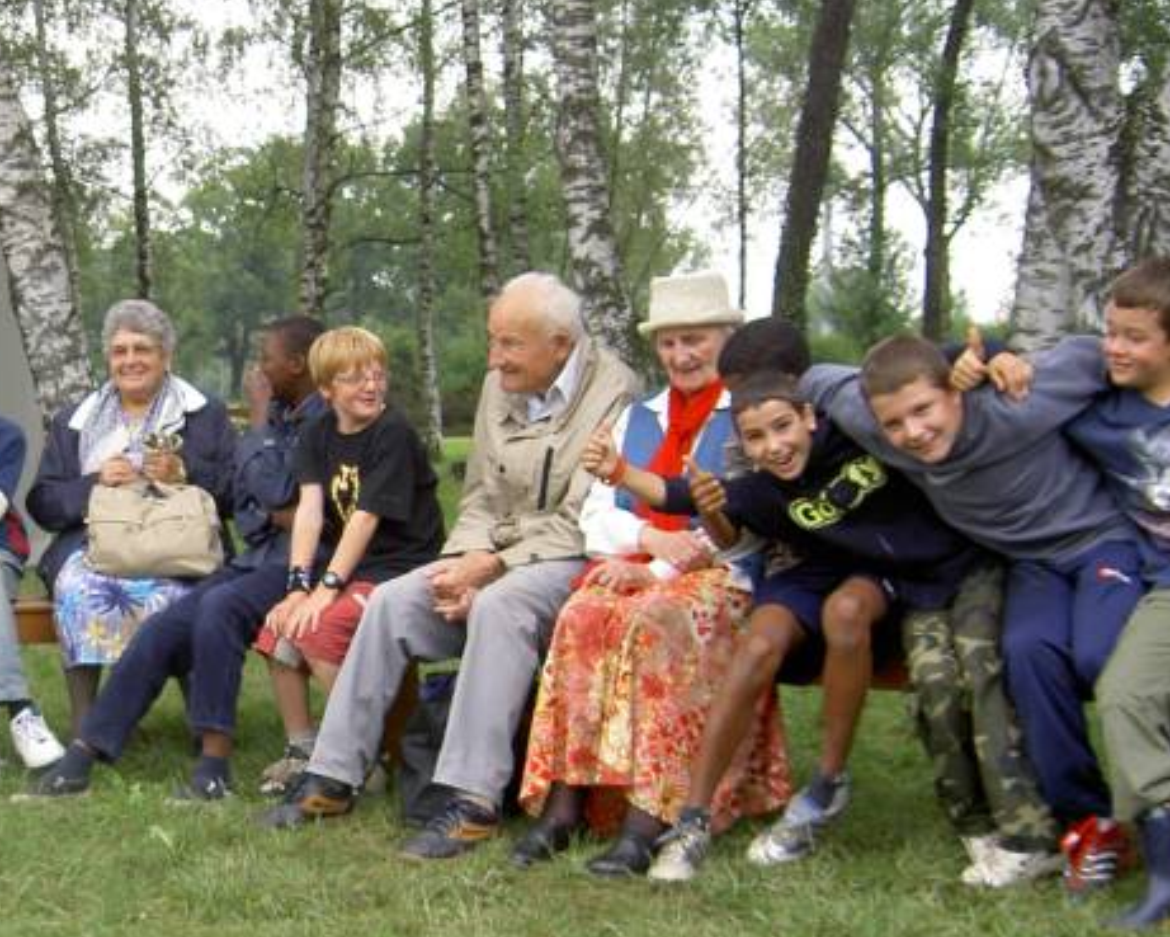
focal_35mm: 66
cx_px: 162
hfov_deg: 27.9
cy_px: 625
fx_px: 2286
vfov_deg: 23.1
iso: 100
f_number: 2.8
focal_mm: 8
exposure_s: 1/125
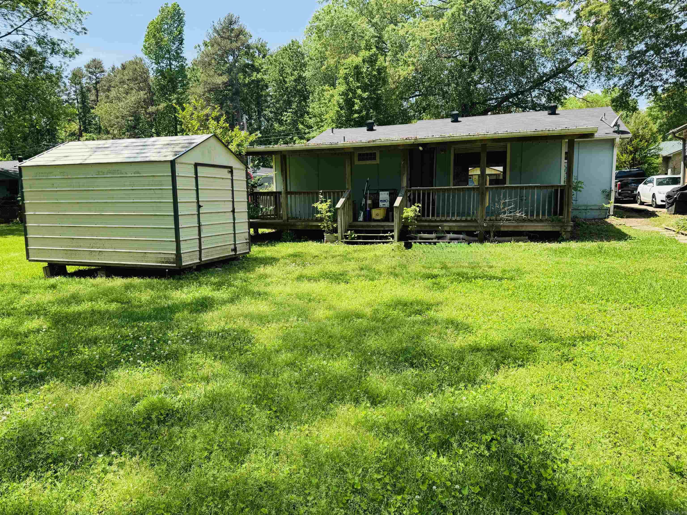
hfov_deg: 71.6
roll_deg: +0.5
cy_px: 258
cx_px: 344
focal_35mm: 24
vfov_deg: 56.8
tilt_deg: -6.4
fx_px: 476
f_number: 1.78
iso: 80
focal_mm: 6.76
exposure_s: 1/1678
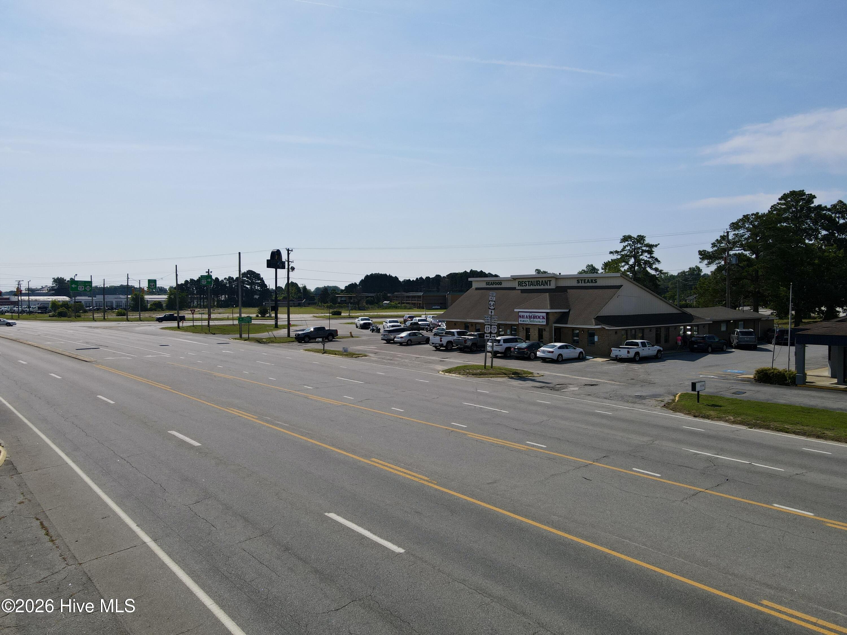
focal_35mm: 24
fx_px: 587
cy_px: 318
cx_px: 424
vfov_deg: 56.8
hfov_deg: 71.6
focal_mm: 4.5
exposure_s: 1/1500
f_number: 2.8
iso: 100
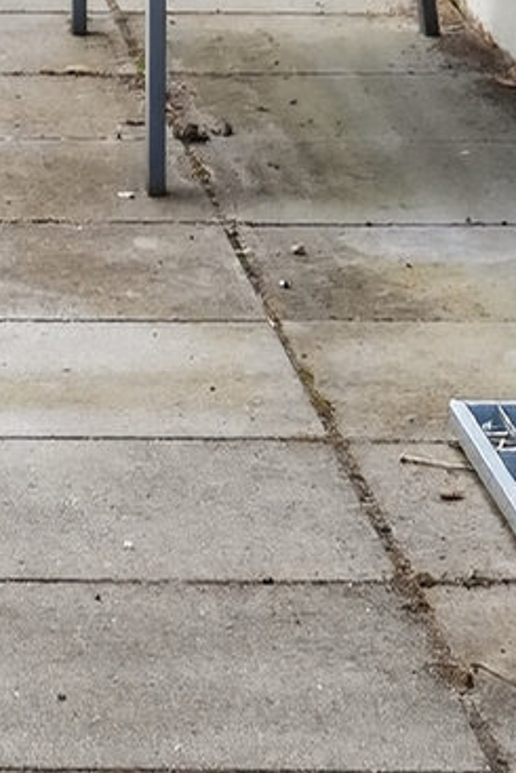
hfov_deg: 5.8
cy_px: -744
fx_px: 5090
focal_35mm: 237
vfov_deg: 8.3
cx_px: -164
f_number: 8
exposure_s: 1/400
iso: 400
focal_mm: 34
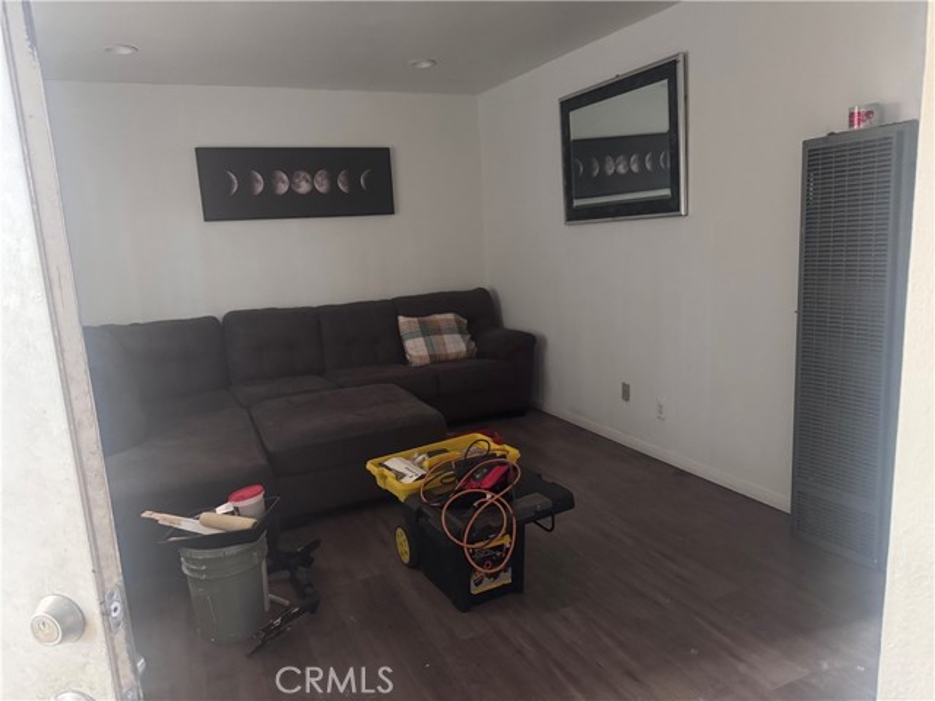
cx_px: 468
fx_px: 648
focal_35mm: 24
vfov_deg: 56.8
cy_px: 350
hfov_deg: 71.6
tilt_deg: -12.3
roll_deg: +3.6
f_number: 1.78
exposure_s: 1/30
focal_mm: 6.76
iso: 800
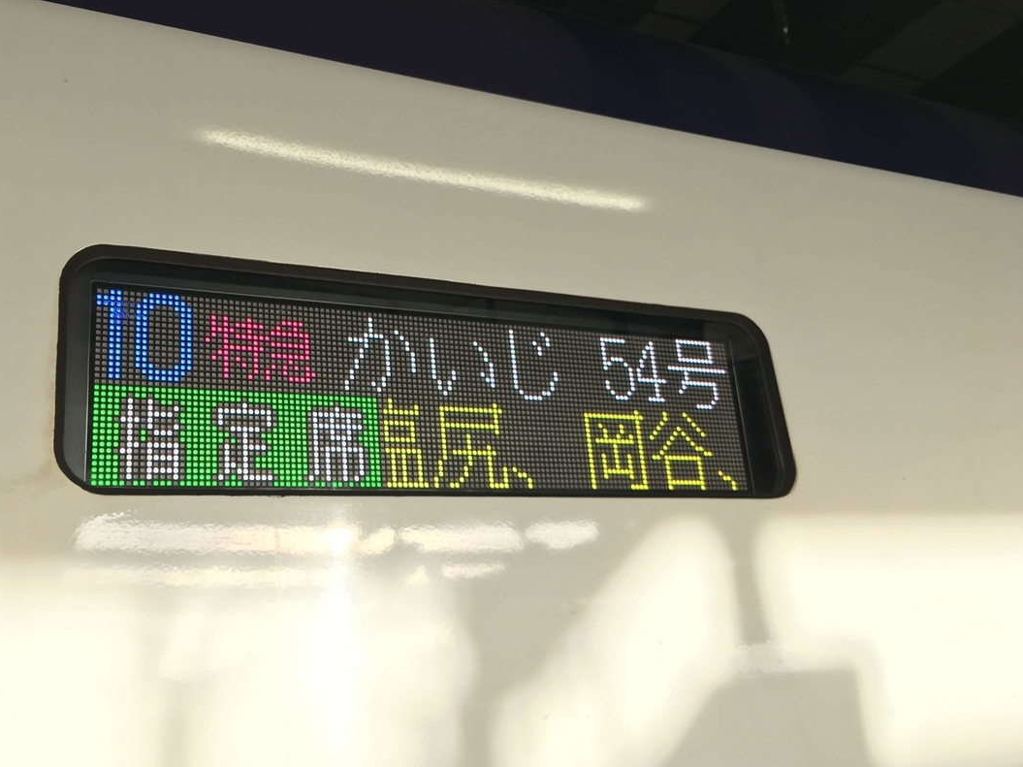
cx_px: 461
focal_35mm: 33
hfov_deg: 55.3
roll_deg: +4.0
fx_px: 975
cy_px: 373
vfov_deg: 42.9
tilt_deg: +17.4
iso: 25
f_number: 2.2
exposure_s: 1/181
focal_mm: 4.15
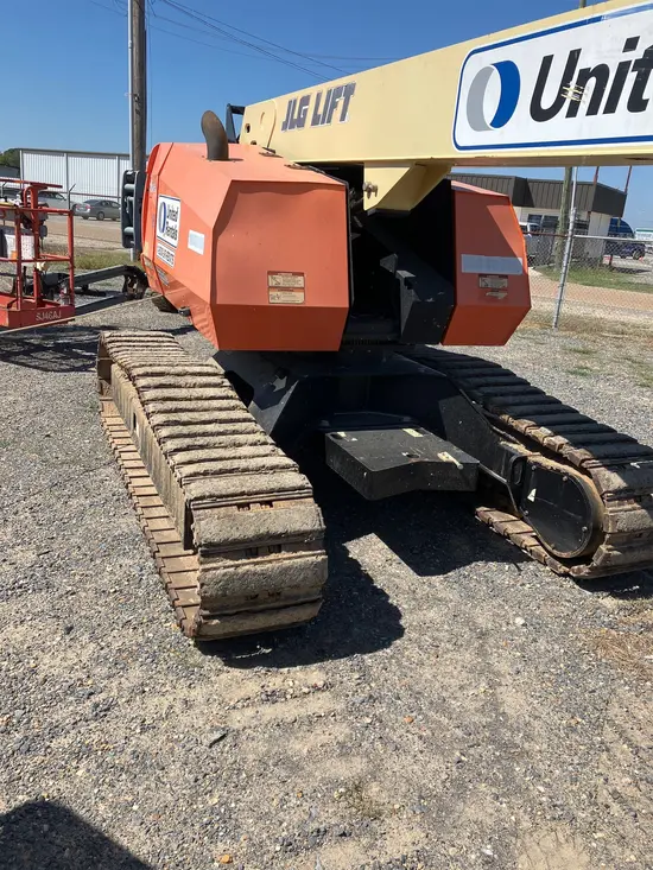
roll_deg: -4.3
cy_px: 435
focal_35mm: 28
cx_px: 326
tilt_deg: -16.2
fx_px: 704
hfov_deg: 49.8
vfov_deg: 63.4
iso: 32
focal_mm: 3.99
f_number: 1.8
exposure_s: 1/2114
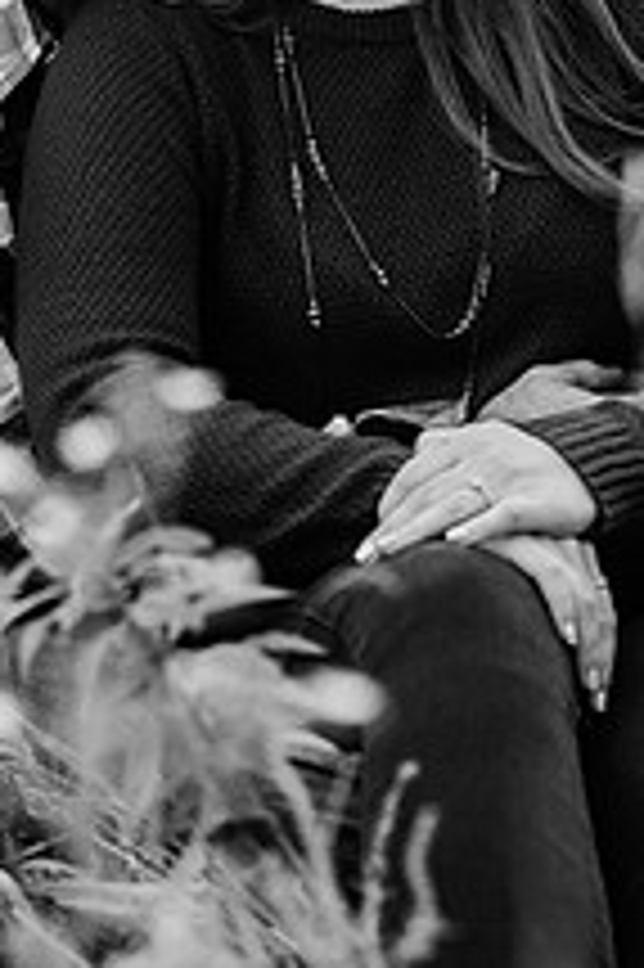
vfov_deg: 11.5
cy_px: 167
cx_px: 178
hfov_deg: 7.7
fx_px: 4784
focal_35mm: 178
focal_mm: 85
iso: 500
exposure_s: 1/200
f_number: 2.5
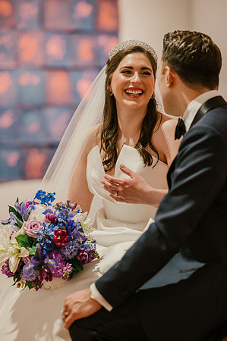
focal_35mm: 105
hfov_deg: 13.0
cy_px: 170
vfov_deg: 19.5
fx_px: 995
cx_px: 114
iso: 800
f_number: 2
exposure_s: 1/200
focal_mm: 105
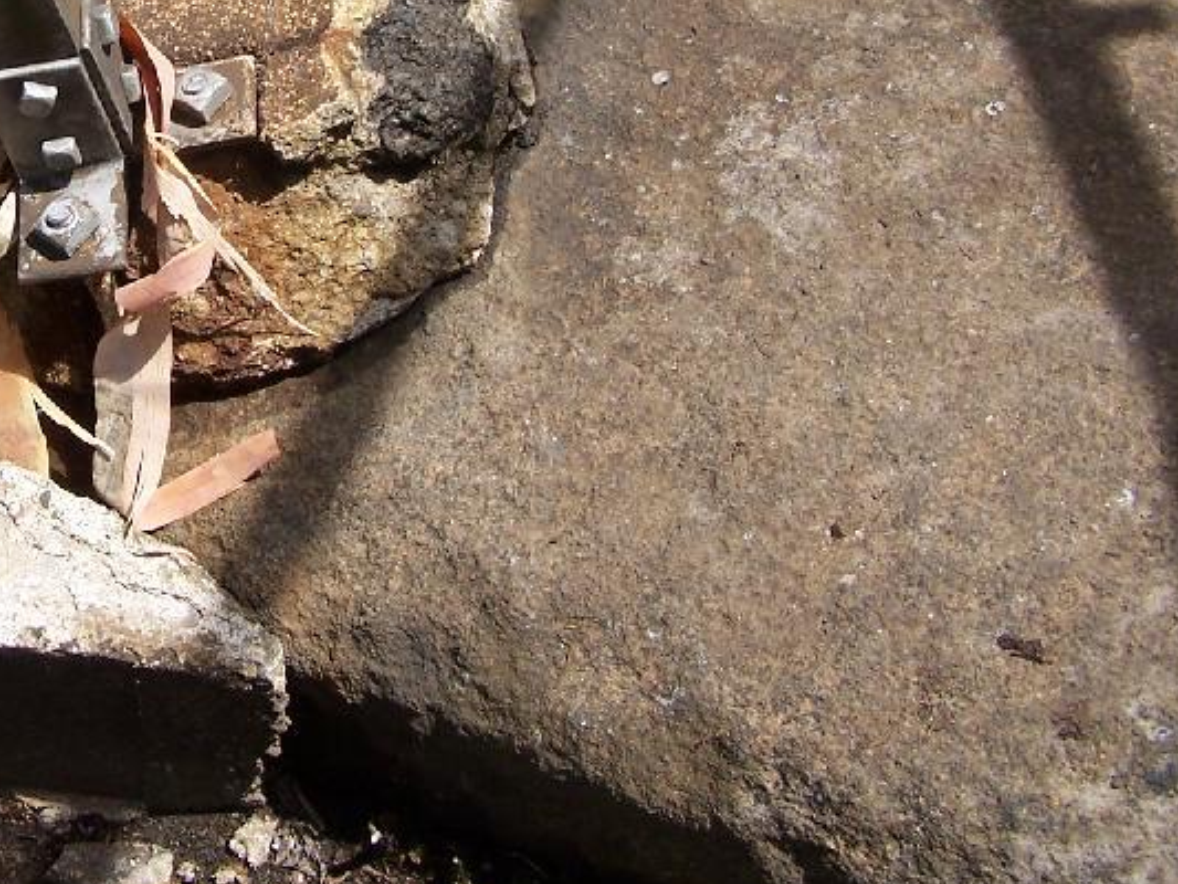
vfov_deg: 19.8
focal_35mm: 73
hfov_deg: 25.9
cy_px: 99
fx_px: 2485
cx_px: 141
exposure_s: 1/800
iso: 80
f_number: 4
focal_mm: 6.3
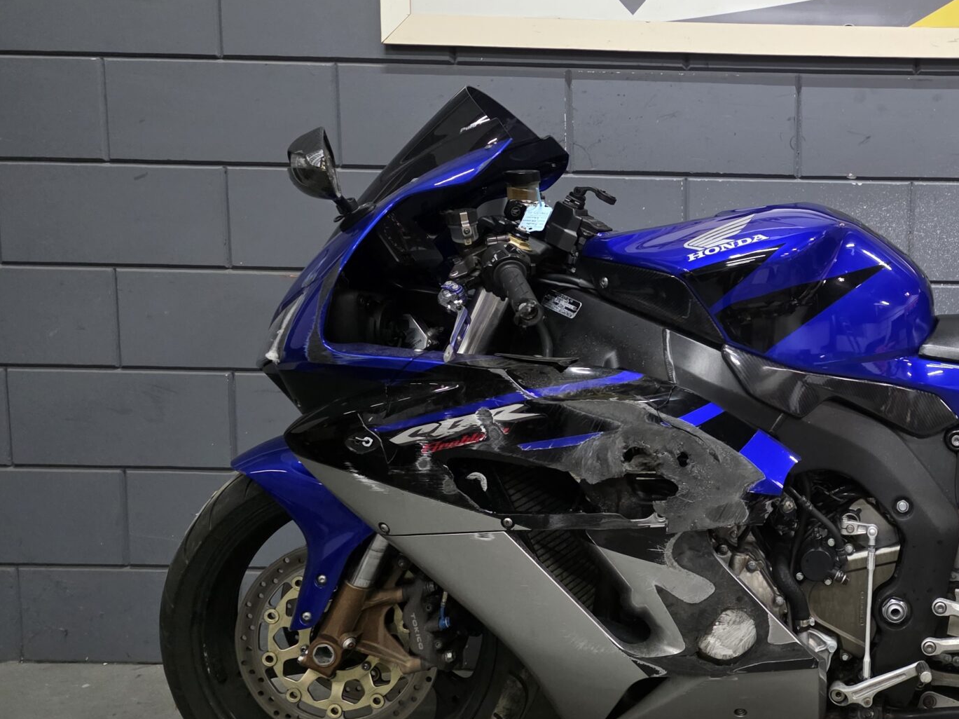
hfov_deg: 43.6
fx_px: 1108
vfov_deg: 35.8
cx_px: 822
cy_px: 297
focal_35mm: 40
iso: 1250
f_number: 1.7
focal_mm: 6.25
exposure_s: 1/100
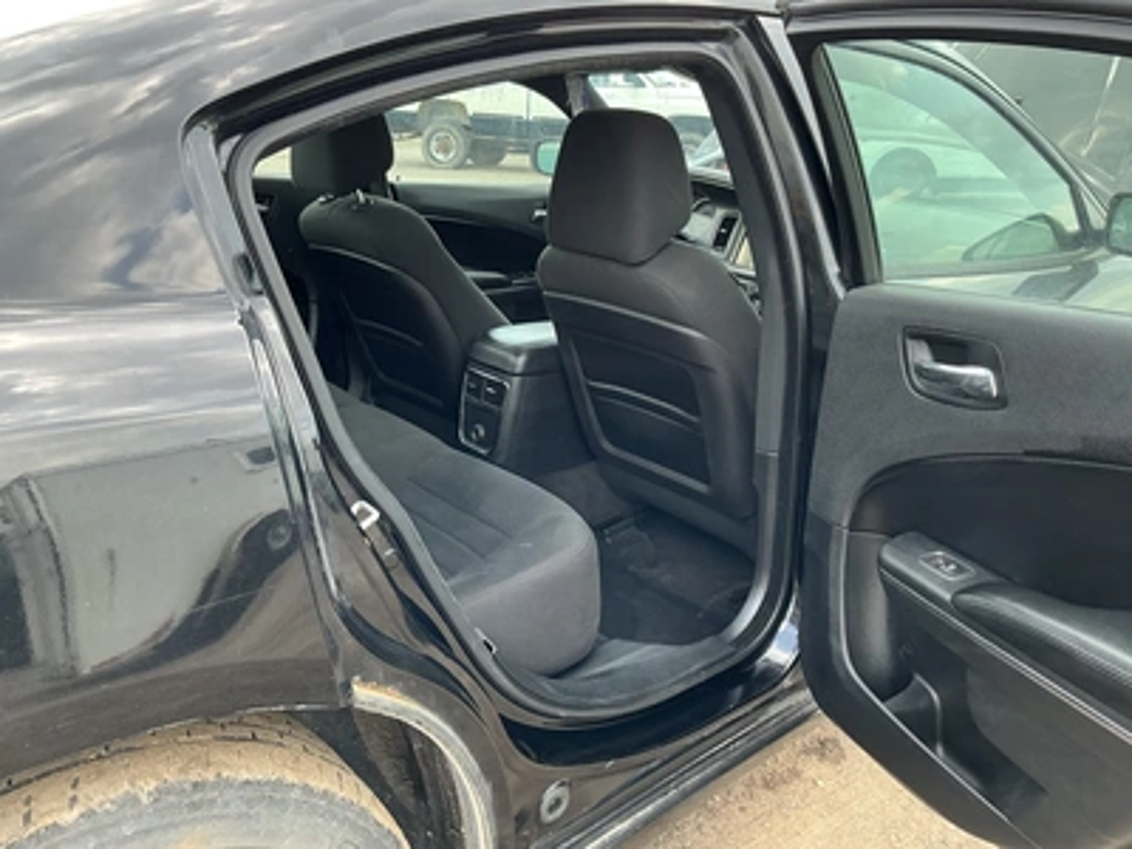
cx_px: 566
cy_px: 424
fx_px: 916
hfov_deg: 63.4
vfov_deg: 49.7
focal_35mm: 28
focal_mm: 3
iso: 25
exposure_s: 1/122
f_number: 1.8
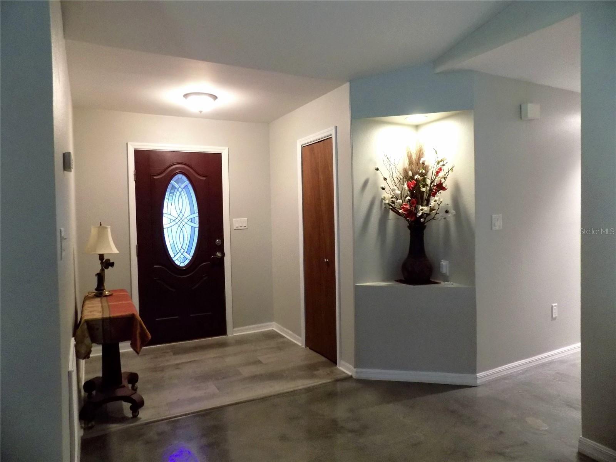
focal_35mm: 23
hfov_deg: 73.9
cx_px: 308
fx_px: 409
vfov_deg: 58.9
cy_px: 231
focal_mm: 4
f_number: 3.1
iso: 400
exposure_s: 1/20
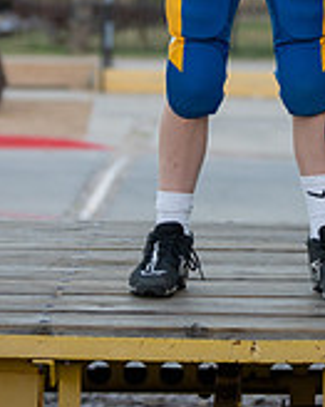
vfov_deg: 7.9
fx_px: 2924
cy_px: -69
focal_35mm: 243
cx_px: 308
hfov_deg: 6.3
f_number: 2.8
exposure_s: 1/320
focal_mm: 70
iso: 320
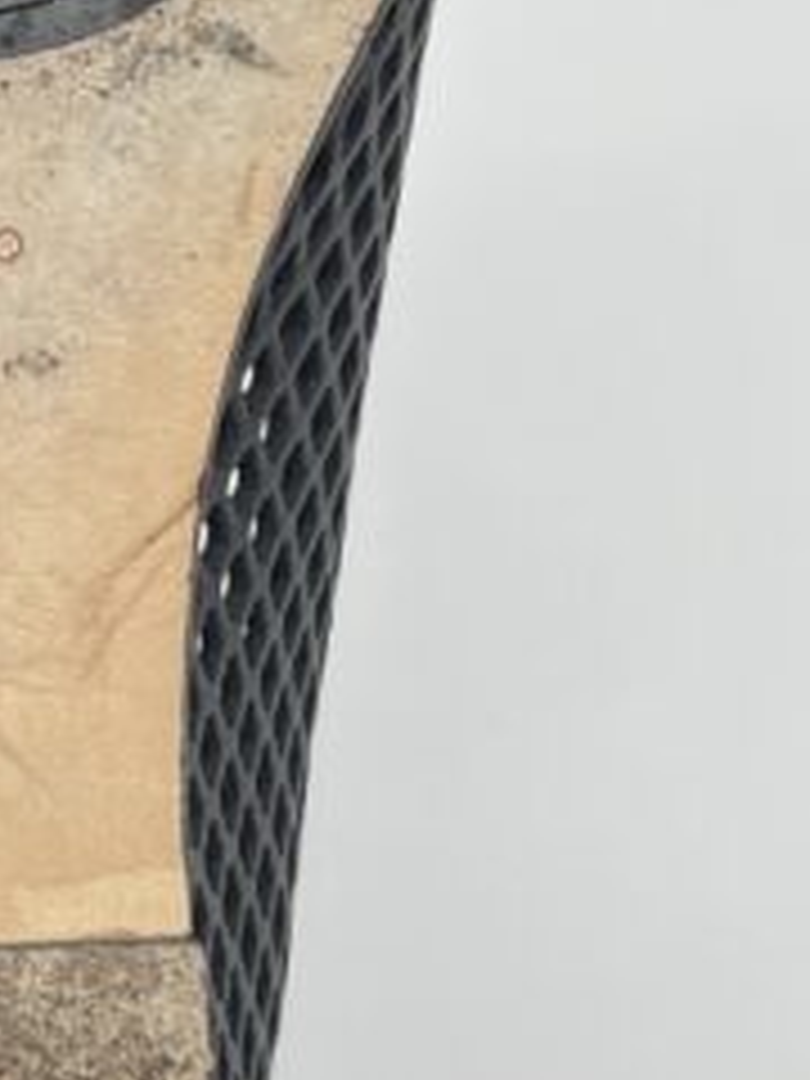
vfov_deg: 17.7
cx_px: -198
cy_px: 423
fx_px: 3463
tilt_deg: -50.6
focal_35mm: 111
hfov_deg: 13.0
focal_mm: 5.7
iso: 40
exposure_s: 1/100
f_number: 1.5
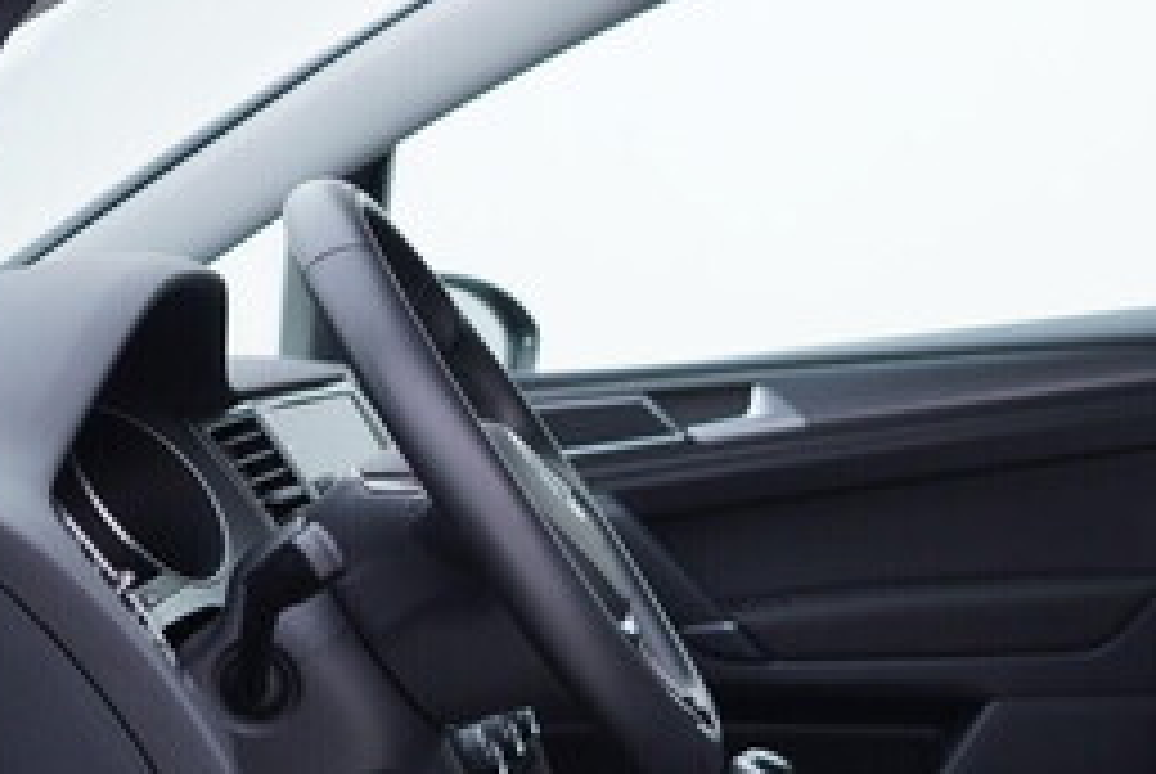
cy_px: 524
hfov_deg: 26.1
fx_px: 2475
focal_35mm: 77
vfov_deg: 17.7
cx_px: 810
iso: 125
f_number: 3.2
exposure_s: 1/50
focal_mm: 24
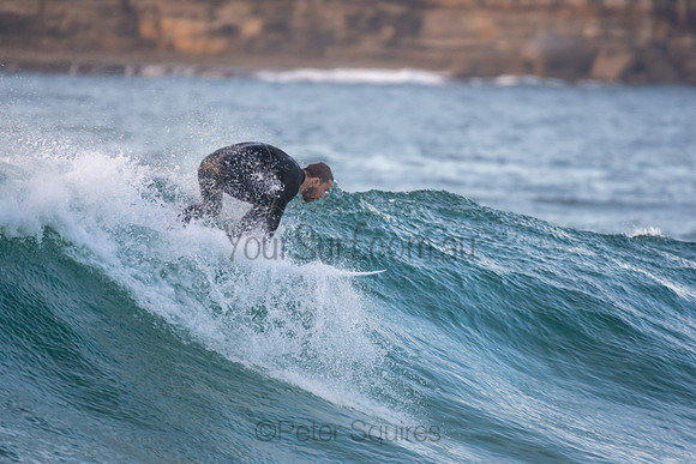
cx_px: 348
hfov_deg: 2.7
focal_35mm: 750
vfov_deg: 1.8
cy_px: 232
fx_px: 14503
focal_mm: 500
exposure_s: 1/500
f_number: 5.6
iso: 800
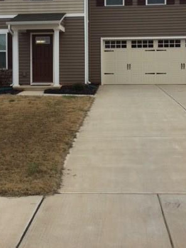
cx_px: 82
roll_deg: +0.2
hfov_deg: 30.8
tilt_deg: -0.1
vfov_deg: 39.7
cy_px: 72
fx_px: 337
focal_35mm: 47
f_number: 2.2
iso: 32
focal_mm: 4.15
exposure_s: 1/746
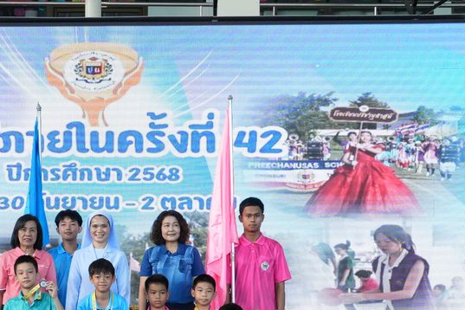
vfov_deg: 19.9
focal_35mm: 66
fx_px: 853
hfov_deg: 30.0
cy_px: 318
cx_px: 112
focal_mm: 21
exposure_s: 1/125
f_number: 7.1
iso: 1600
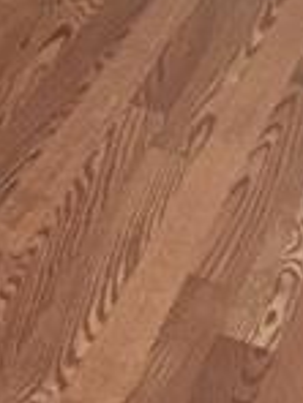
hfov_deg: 9.5
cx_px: -224
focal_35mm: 150
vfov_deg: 11.7
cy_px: -419
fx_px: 1751
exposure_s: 1/30
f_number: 2.2
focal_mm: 4.15
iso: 32
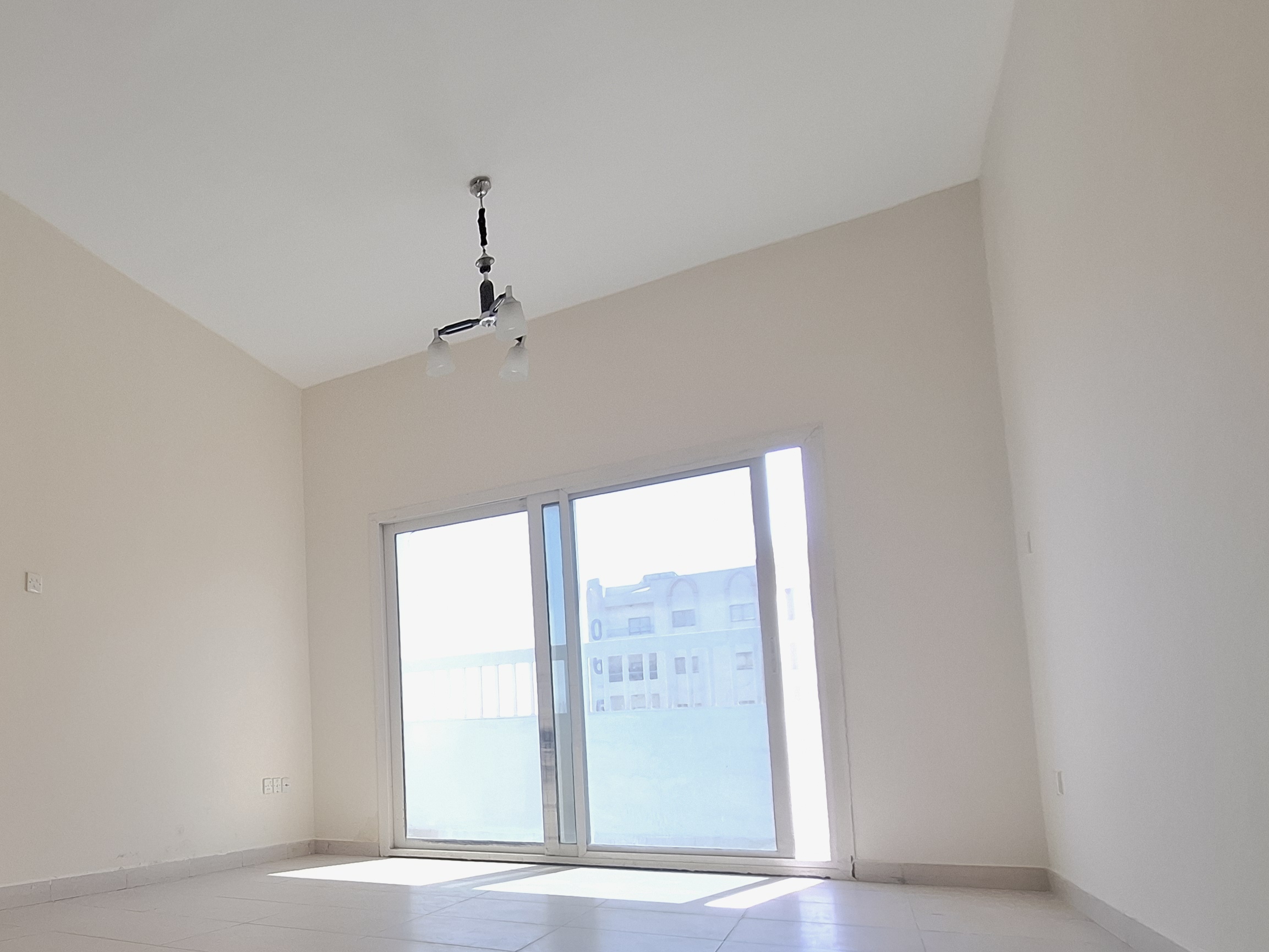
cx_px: 216
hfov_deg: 65.7
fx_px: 843
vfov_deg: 56.4
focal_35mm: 23
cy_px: 695
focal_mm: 1.74
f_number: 2.2
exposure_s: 1/100
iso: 40
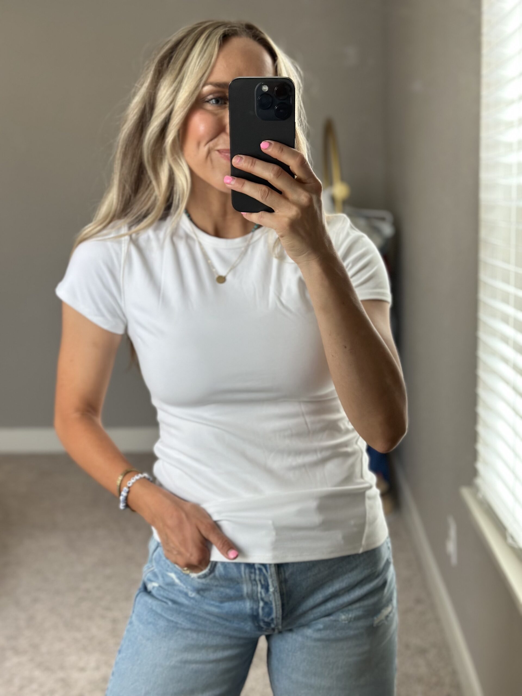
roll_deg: +0.4
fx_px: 965
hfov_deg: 30.3
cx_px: 261
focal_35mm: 48
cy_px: 348
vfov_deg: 39.7
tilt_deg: -19.3
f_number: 1.78
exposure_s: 1/60
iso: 250
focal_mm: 6.86
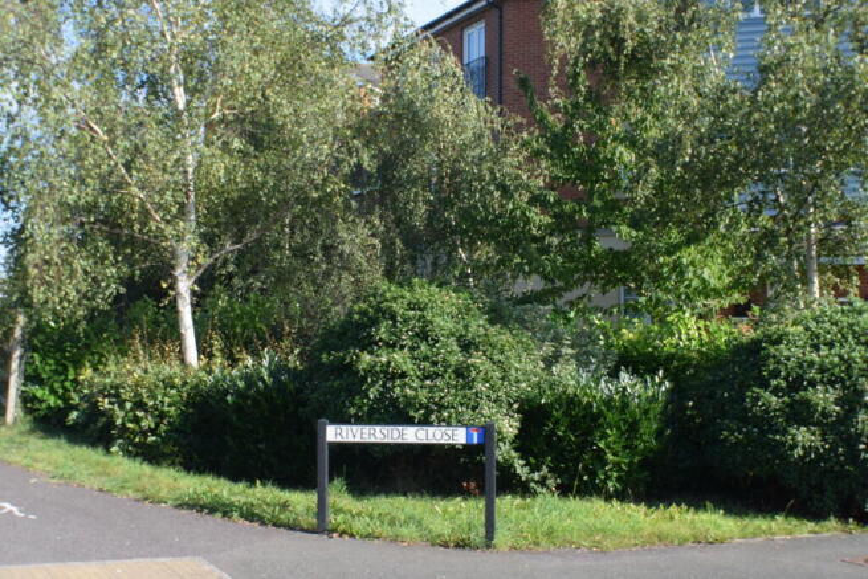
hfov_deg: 33.4
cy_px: 290
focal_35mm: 60
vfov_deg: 22.6
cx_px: 434
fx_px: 1447
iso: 280
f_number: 8
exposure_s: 1/250
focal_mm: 40
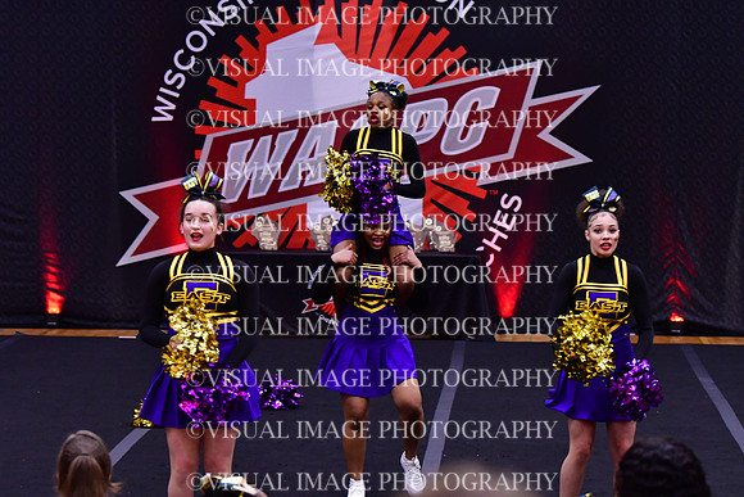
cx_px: 372
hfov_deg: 14.4
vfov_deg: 9.7
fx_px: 2935
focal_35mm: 142
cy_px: 248
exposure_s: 1/500
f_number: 4
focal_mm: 95
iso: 4000
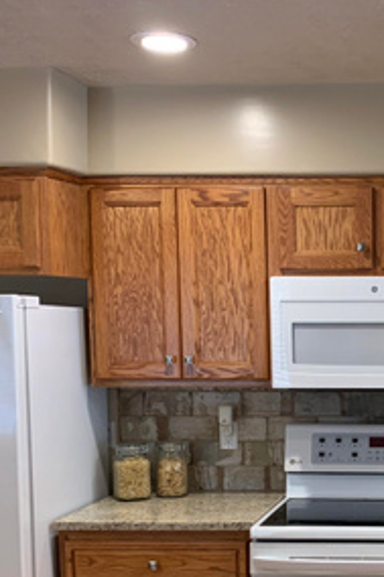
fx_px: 977
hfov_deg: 21.2
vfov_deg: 32.3
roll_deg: +0.3
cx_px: 419
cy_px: 429
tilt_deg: -6.2
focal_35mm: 61
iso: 160
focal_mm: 4.25
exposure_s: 1/60
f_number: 1.8
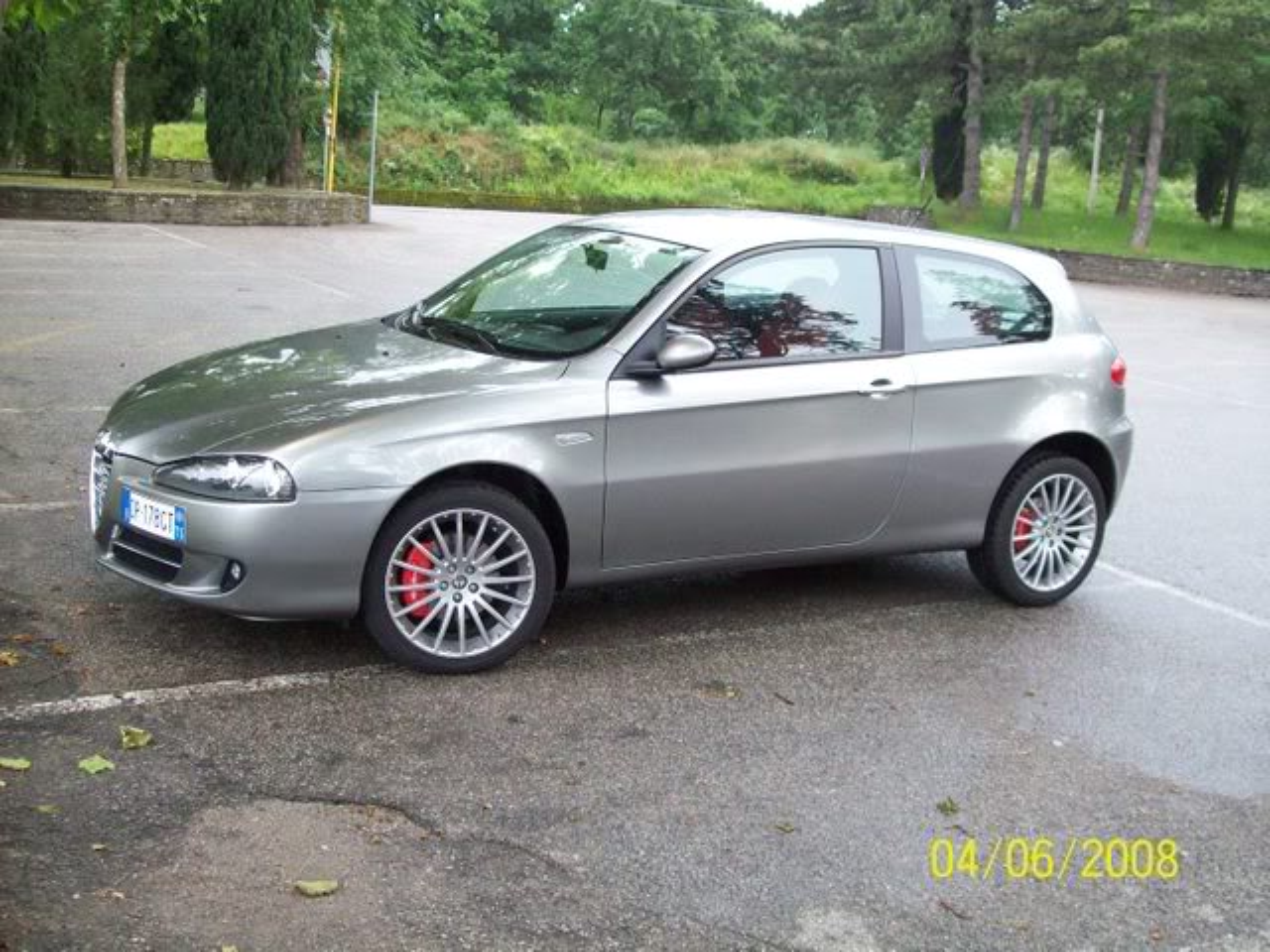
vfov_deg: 32.2
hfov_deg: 42.1
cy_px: 476
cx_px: 635
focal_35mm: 45
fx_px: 1651
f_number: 3
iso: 160
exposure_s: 1/38.2
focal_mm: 7.6
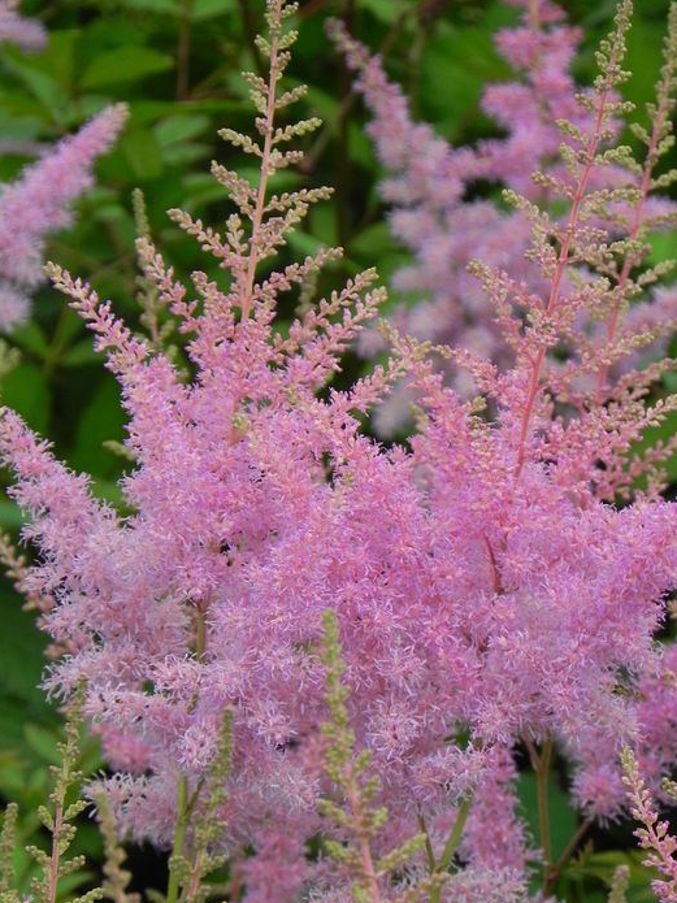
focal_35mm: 335
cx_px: 316
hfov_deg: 4.4
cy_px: 482
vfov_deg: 5.9
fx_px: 8738
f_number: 5.6
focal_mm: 51.8
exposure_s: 1/200
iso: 160
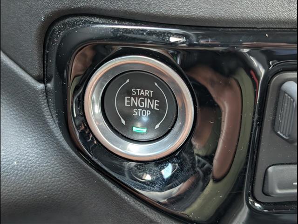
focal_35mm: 49
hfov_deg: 38.9
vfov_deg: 29.7
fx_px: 422
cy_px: 112
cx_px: 149
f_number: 1.68
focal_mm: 6.9
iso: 475
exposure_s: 1/204
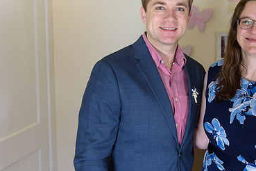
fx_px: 391
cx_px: 181
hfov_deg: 35.7
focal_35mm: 55
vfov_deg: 24.6
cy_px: 68
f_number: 3.2
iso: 1600
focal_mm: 35
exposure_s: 1/125
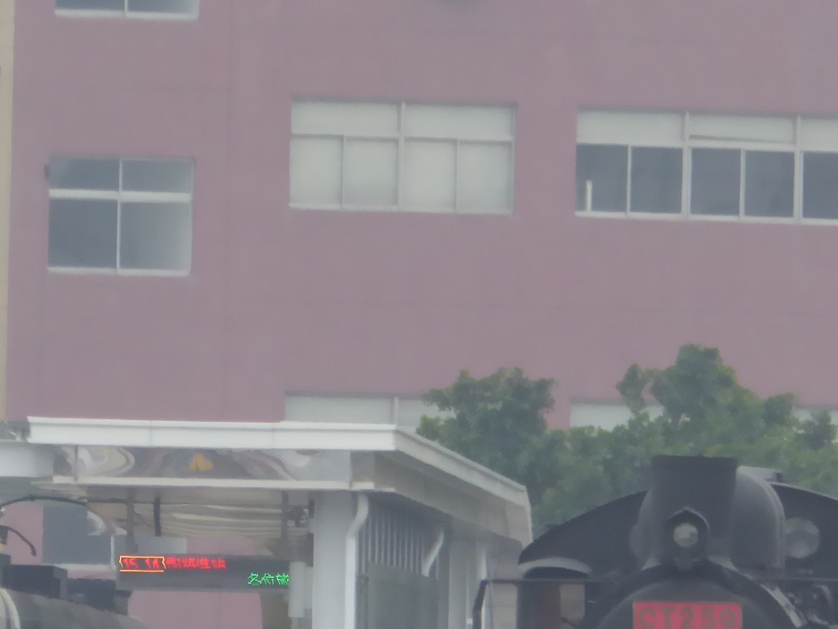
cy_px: 674
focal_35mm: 1115
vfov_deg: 1.3
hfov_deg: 1.8
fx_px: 27002
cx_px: 188
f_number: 6
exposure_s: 1/100
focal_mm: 71.7
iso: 250
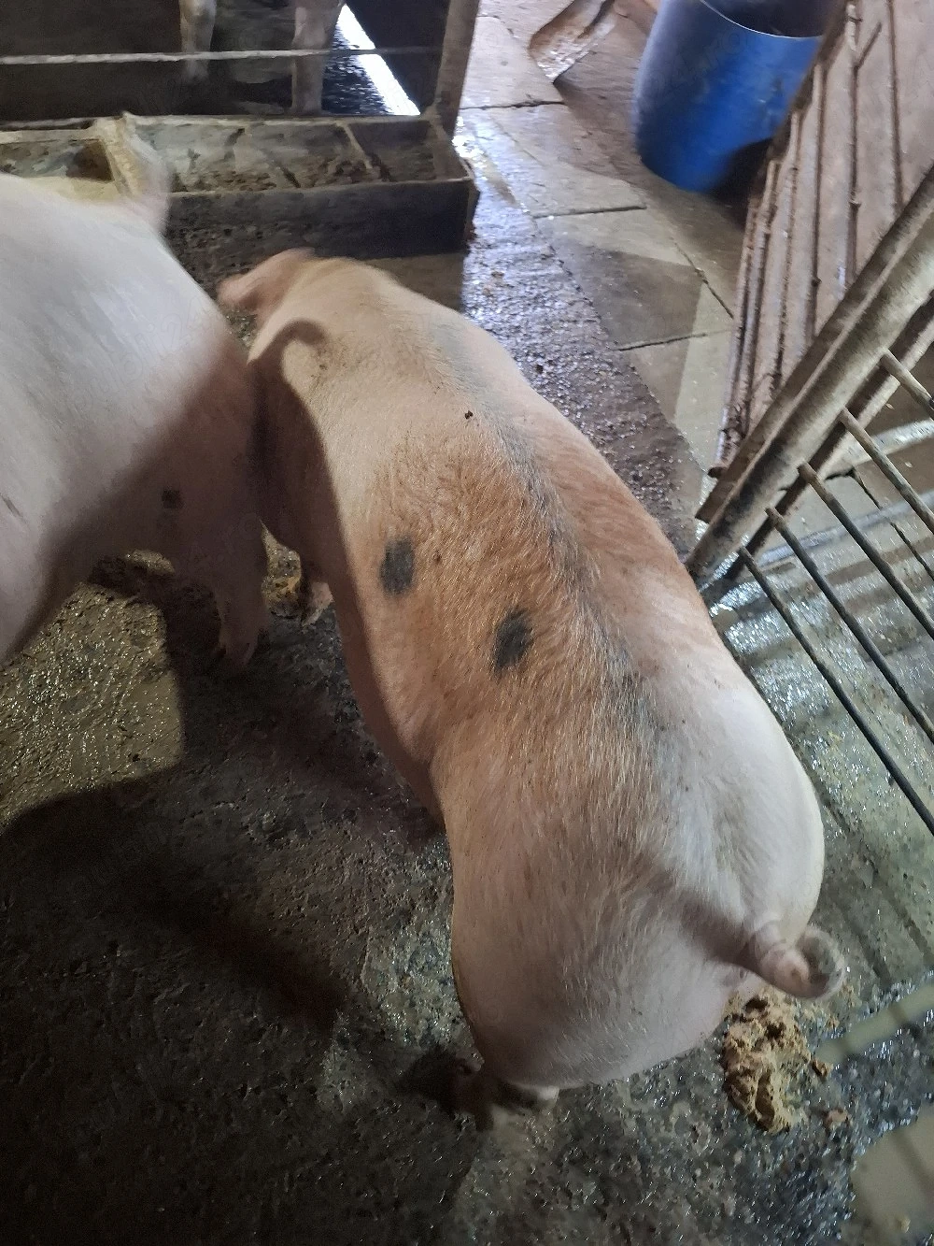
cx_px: 467
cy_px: 623
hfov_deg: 58.9
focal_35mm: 23
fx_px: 827
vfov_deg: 73.9
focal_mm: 5.54
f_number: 1.8
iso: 800
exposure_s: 1/25
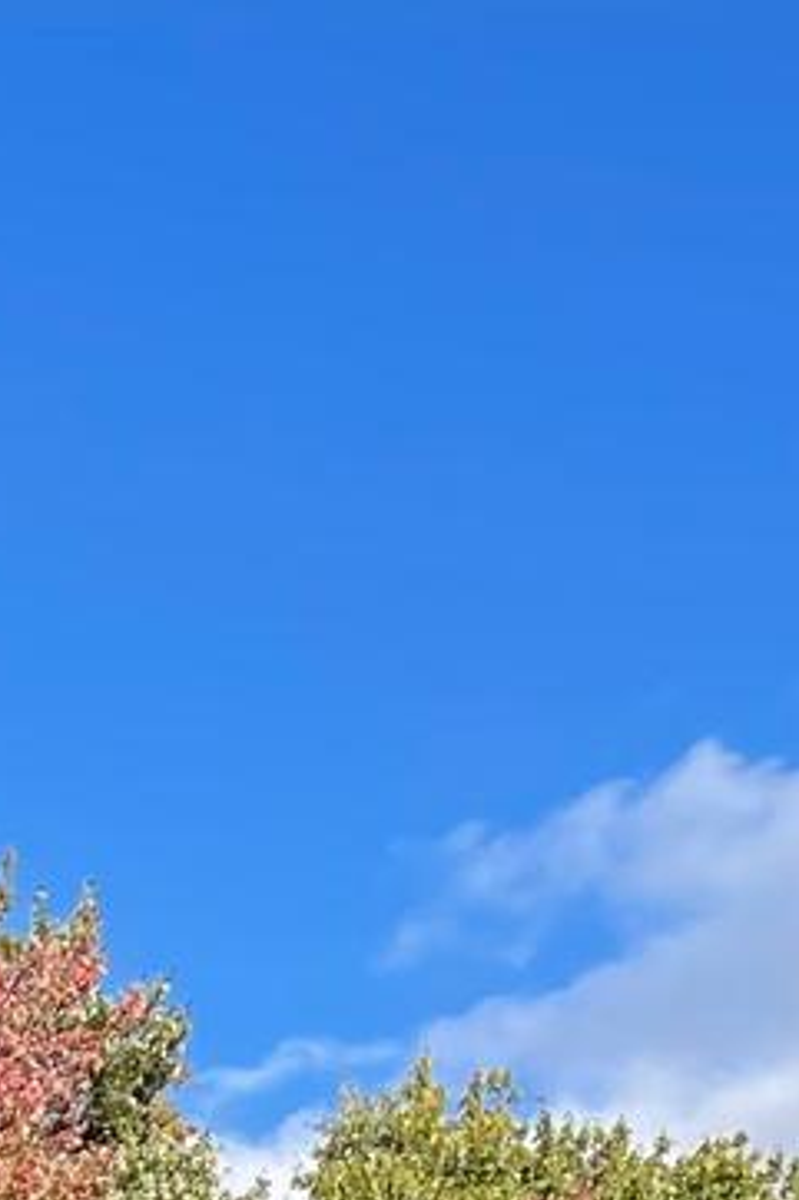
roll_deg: -1.9
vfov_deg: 11.8
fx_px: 5098
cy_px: 2543
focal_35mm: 153
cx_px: -1373
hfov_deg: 8.0
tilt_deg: +4.0
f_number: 1.6
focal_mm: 5.1
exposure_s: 1/2433
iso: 32
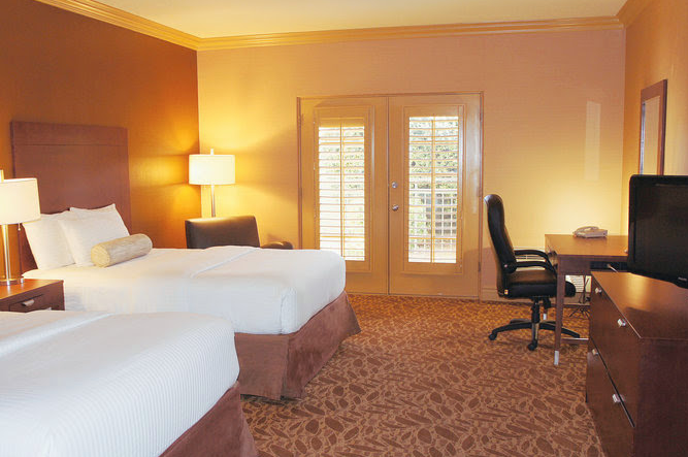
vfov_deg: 36.7
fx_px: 687
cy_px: 256
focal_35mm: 36
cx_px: 297
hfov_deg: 53.0
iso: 400
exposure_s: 1/60
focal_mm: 20
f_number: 4
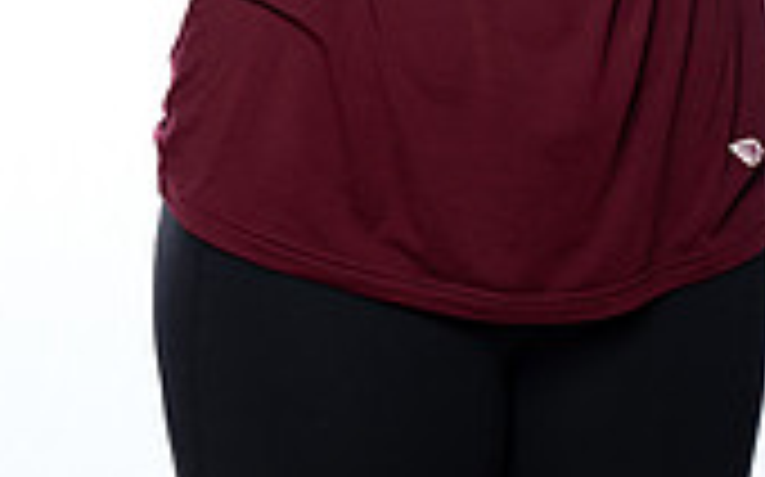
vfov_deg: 8.6
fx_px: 2979
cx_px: 392
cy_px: -504
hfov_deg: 14.6
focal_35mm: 143
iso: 640
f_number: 5.6
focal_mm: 53
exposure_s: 1/250
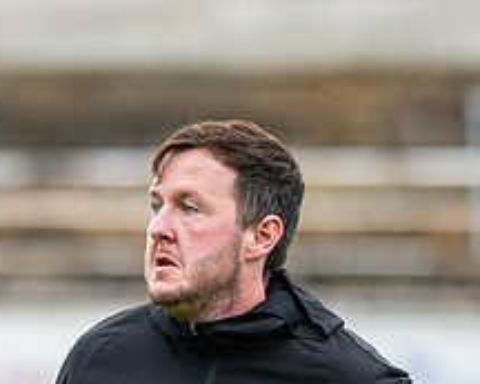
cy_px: 445
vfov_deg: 2.4
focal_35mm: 643
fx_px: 9139
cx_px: 96
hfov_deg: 3.0
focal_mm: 135
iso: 400
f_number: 1.8
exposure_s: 1/2000
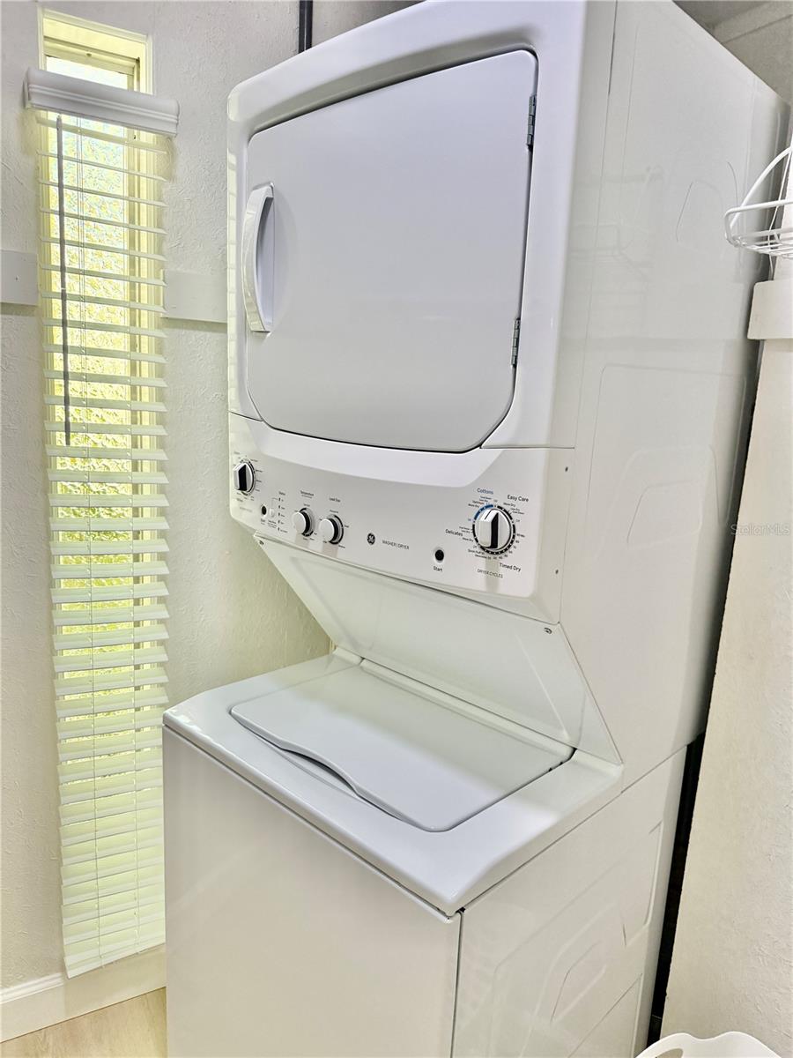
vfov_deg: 71.6
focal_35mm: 24
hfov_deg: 56.8
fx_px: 733
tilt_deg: -11.2
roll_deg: -4.2
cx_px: 396
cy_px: 529
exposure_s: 1/238
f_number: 1.78
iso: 200
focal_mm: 6.76
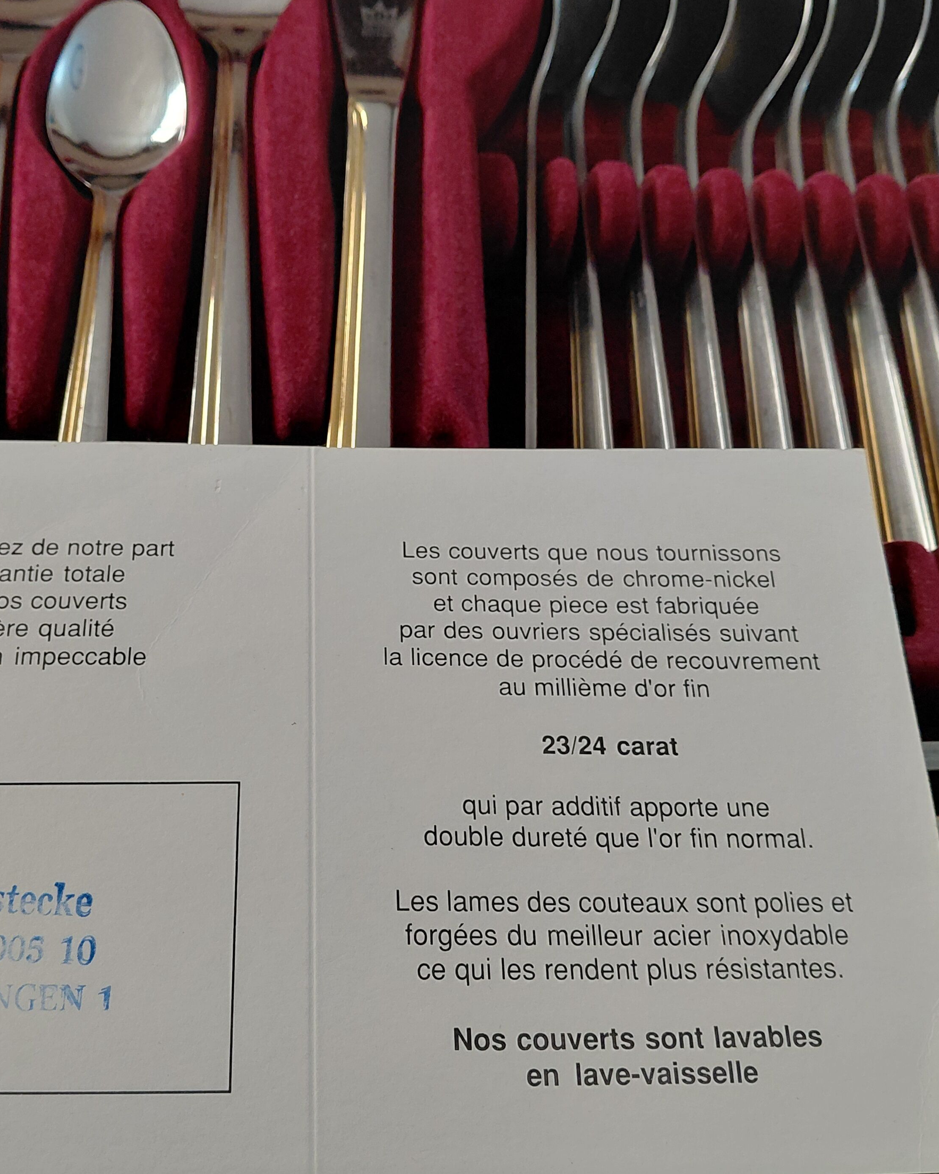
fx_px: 1251
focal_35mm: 36
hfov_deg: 40.8
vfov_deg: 50.3
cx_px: 340
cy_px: 557
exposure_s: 1/40
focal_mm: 4.69
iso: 400
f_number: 1.8
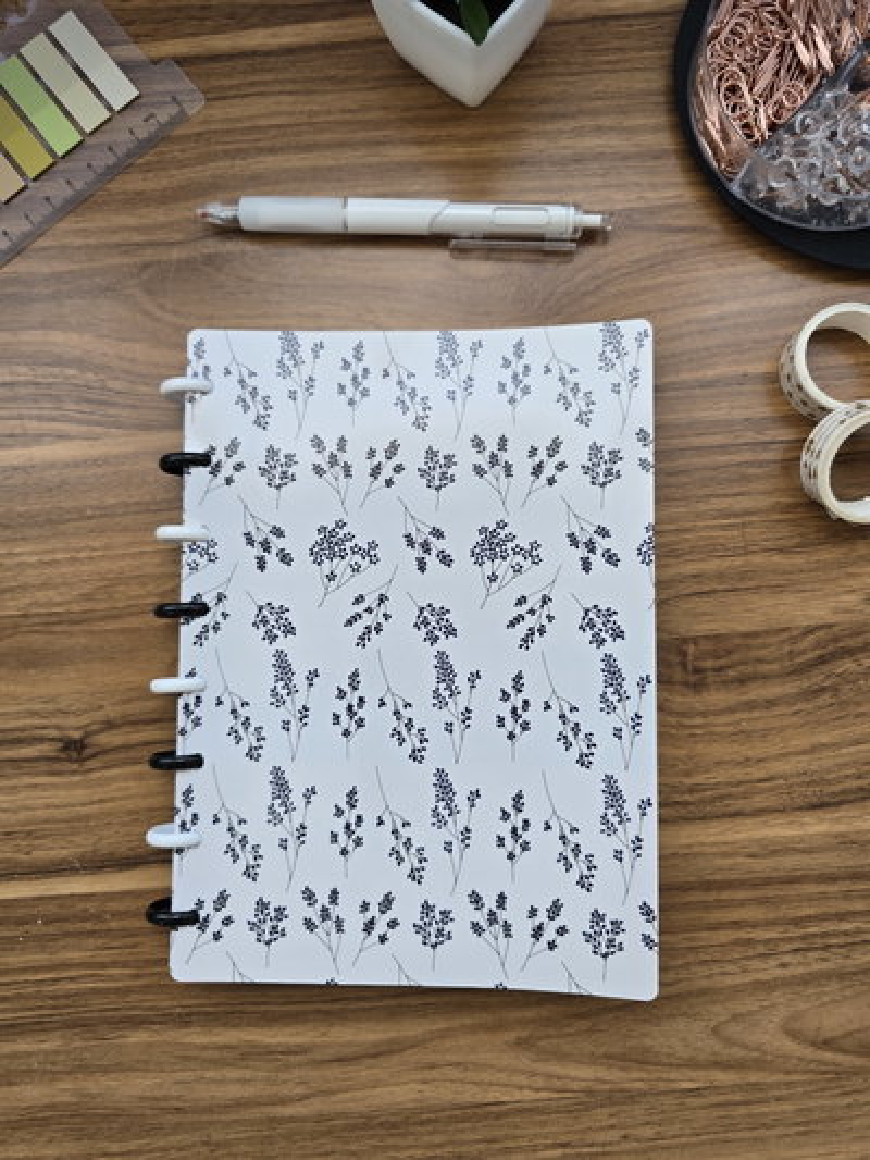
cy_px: 580
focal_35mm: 23
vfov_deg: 73.9
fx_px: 770
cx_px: 435
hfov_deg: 58.9
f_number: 1.7
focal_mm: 6.3
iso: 64
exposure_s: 1/58.6
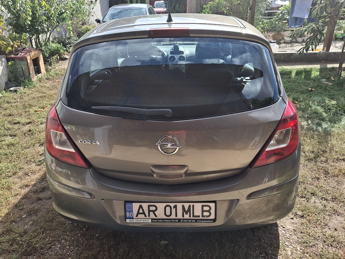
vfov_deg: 54.9
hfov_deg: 69.4
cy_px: 130
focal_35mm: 25
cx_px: 172
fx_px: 249
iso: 25
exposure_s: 1/568
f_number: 1.8
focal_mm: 4.69
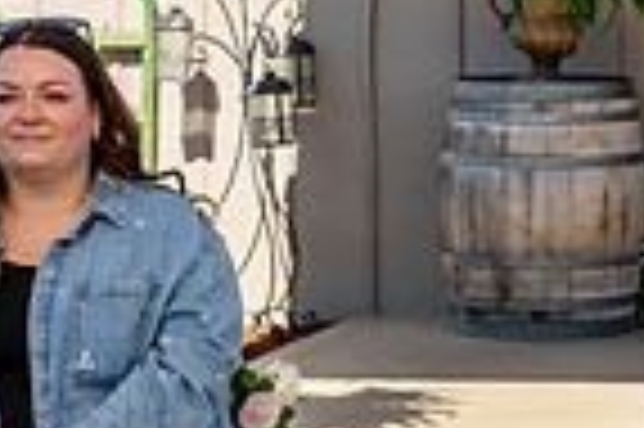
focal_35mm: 211
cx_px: 1117
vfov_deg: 6.5
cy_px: 56
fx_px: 3770
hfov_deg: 9.4
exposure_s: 1/400
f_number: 7.1
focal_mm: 52
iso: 250
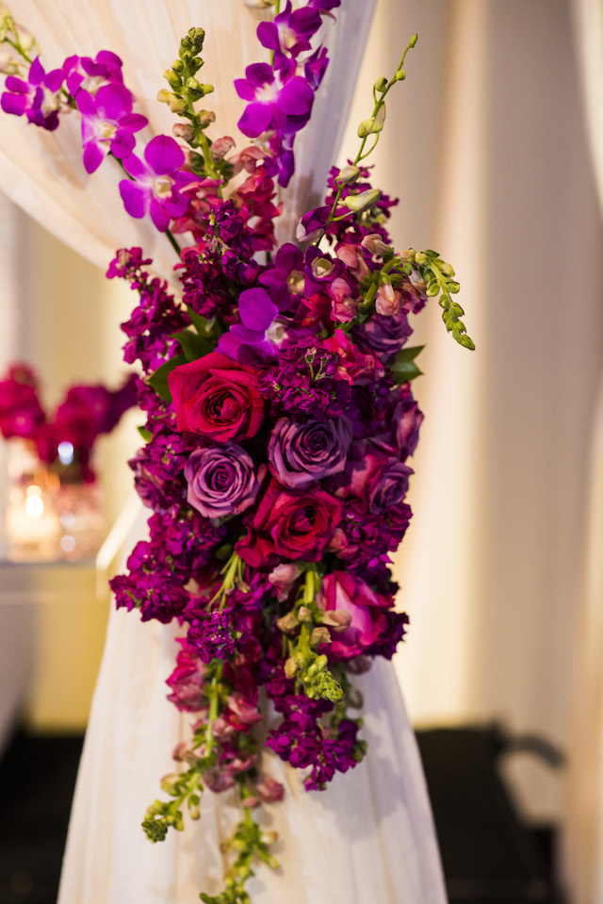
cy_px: 452
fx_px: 2134
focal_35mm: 85
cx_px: 302
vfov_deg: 23.9
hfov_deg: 16.1
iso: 1250
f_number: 2.8
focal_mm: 85
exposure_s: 1/125
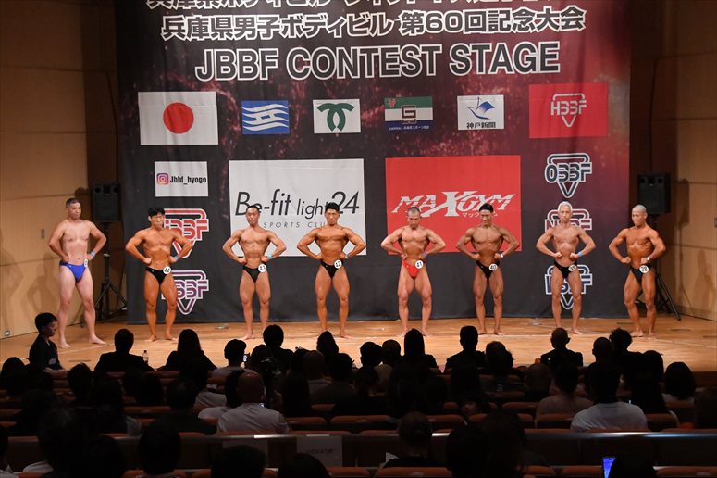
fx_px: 1732
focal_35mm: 87
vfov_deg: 15.7
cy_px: 239
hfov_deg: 23.4
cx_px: 358
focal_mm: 58
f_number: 5.6
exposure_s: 1/400
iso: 8000
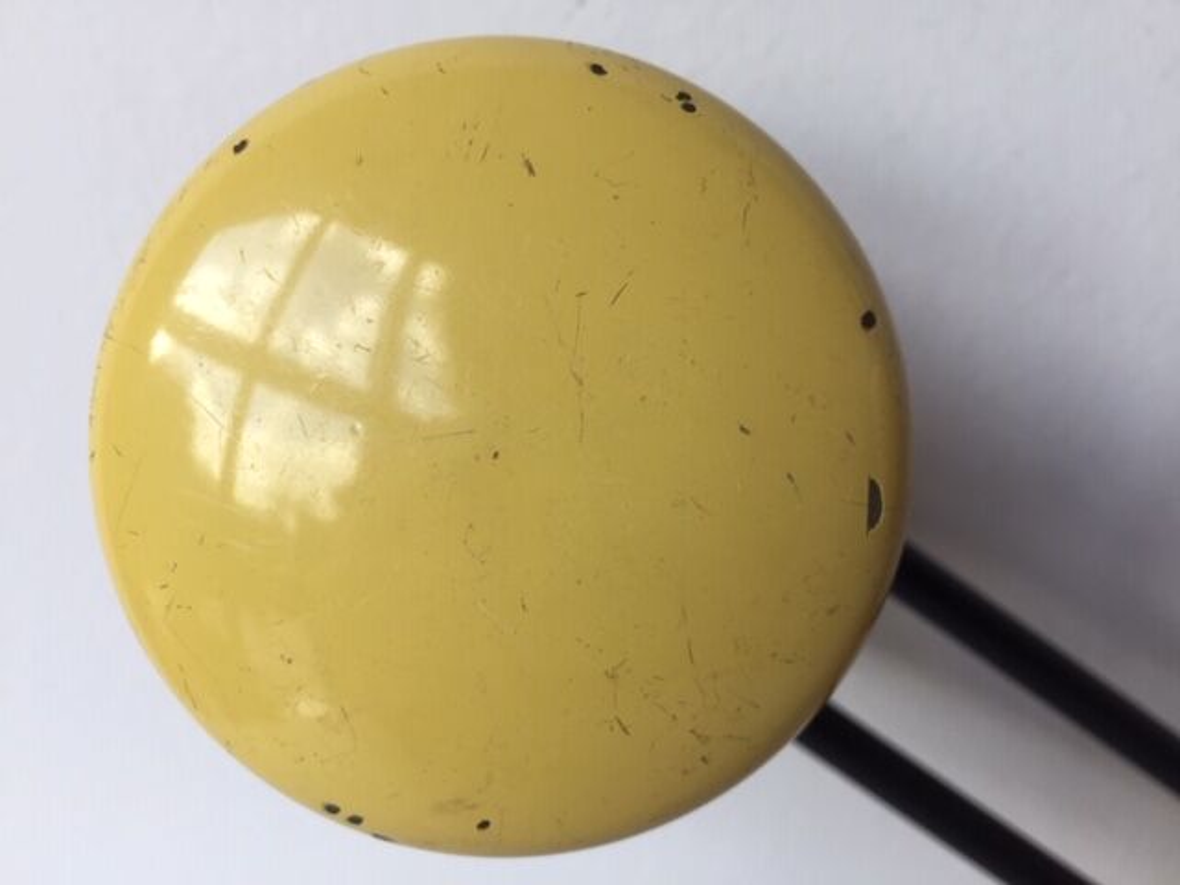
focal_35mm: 29
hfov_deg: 61.7
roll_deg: -4.1
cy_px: 442
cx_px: 590
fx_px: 989
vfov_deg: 48.2
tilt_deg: -25.9
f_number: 2.2
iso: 32
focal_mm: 4.15
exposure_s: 1/105
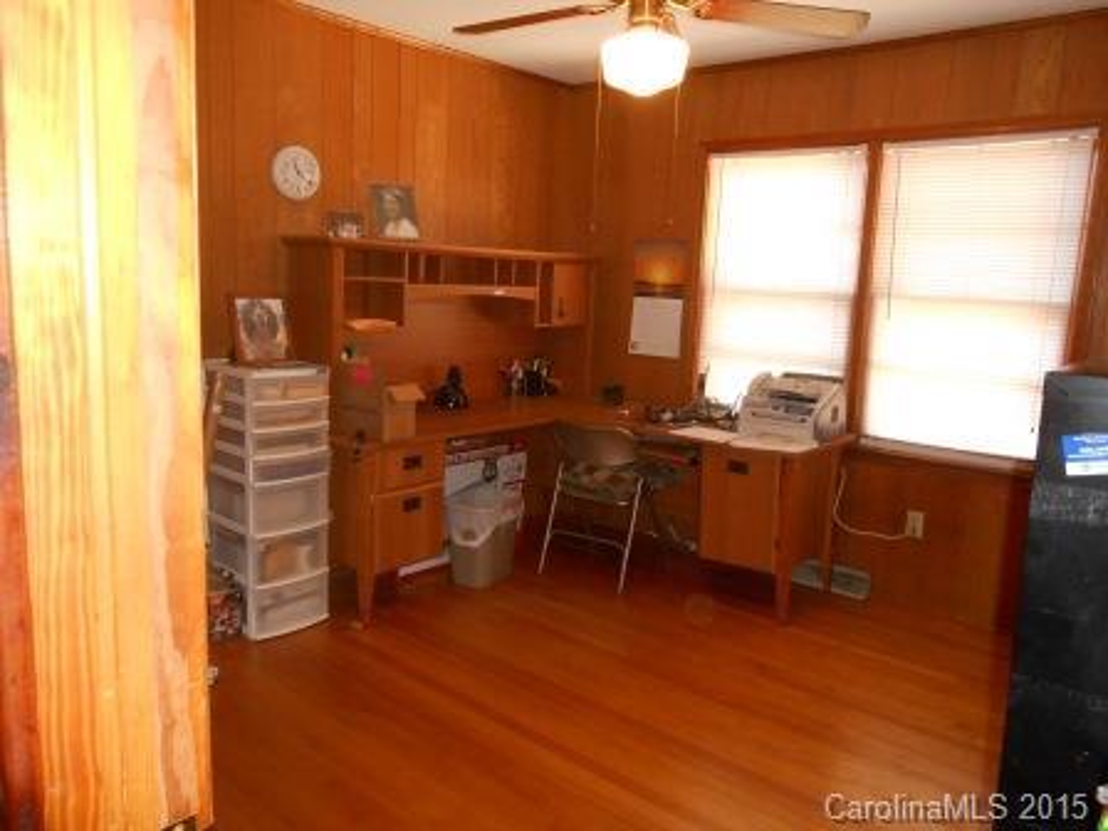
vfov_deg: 53.1
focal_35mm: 26
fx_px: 832
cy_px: 416
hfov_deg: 67.3
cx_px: 554
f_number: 3.5
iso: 320
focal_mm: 4.6
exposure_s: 1/25
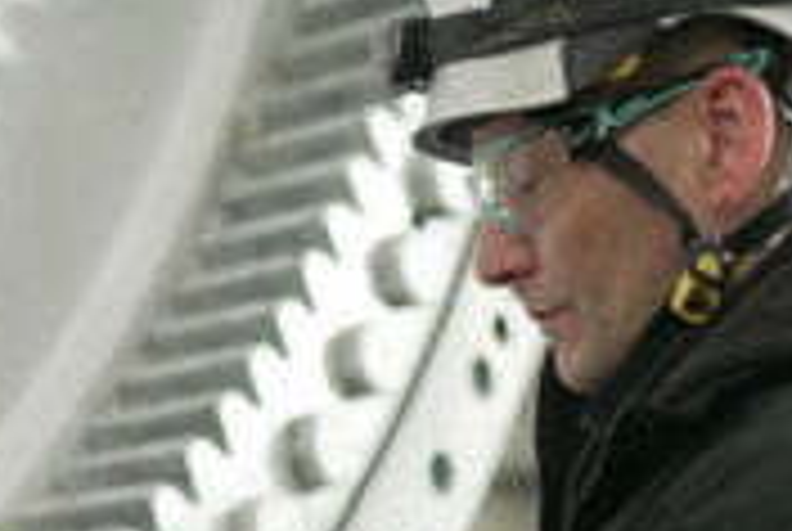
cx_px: 310
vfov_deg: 11.4
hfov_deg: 17.2
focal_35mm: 119
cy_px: 594
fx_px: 2622
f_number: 1.4
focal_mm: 35
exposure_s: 1/125
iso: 800
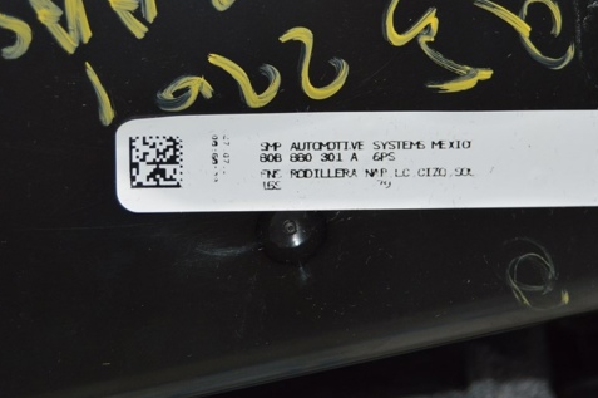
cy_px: 155
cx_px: 372
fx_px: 1836
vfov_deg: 12.3
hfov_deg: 18.5
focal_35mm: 111
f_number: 5.6
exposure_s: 1/60
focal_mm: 55
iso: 800
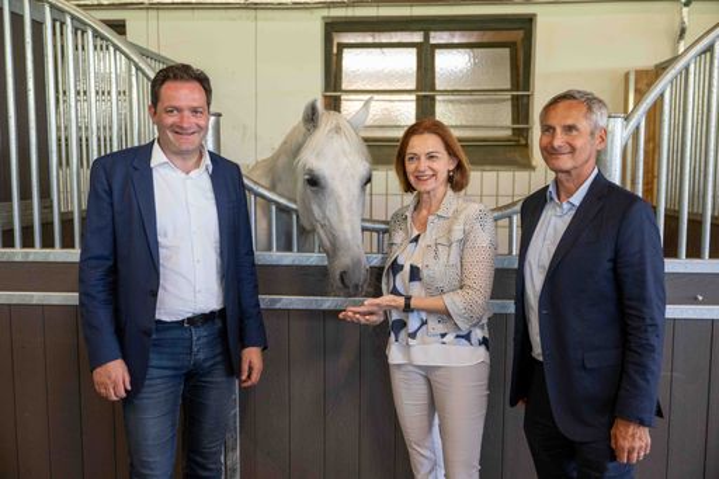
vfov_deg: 38.9
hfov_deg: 55.8
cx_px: 360
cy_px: 240
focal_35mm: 34
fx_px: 679
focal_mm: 34
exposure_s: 1/200
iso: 1250
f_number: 2.8
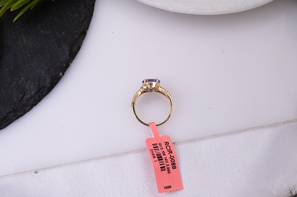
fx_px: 577
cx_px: 148
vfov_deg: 19.4
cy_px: 98
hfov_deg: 28.9
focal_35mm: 70
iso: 640
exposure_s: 1/80
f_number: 20
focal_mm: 70
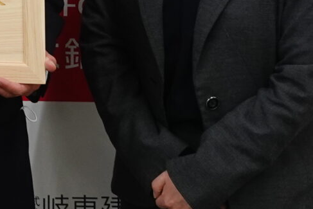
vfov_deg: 8.0
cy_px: -236
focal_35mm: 163
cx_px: -283
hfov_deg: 11.5
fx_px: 1418
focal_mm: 12.15
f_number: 2.8
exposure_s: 1/40
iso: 160
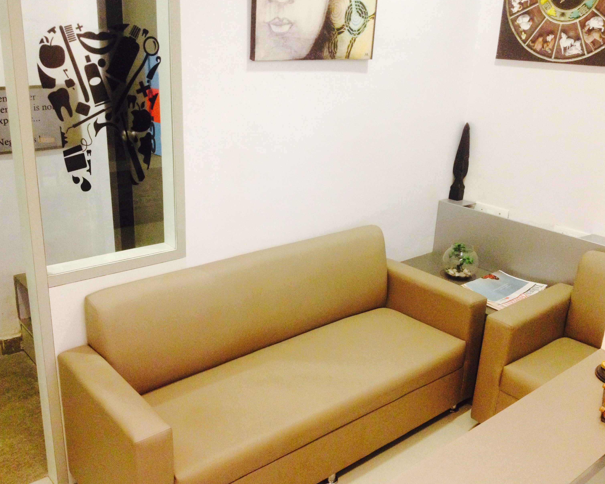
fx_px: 662
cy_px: 243
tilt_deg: -19.8
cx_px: 295
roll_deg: -2.6
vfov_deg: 40.1
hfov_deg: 49.1
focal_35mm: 37
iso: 250
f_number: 2.4
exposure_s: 1/20
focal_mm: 4.28
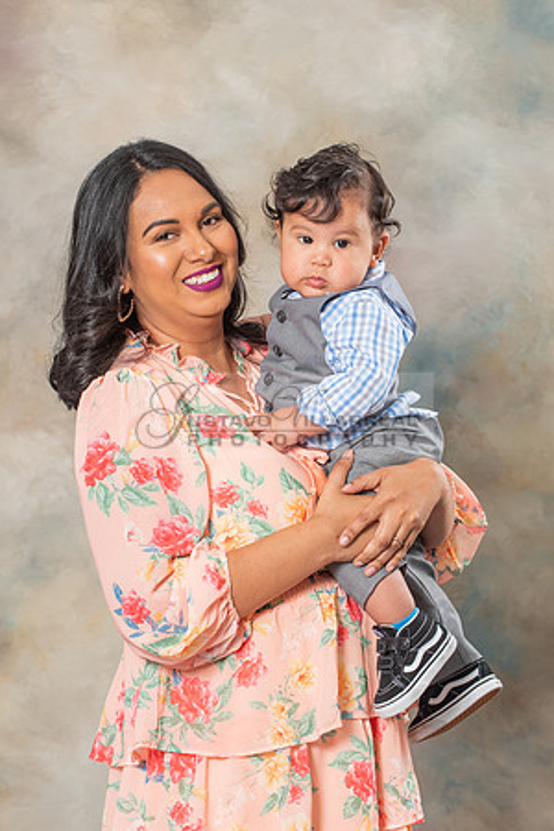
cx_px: 277
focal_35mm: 174
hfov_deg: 7.9
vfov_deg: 11.8
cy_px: 416
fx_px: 4013
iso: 200
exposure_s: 1/125
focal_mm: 116
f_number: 5.6
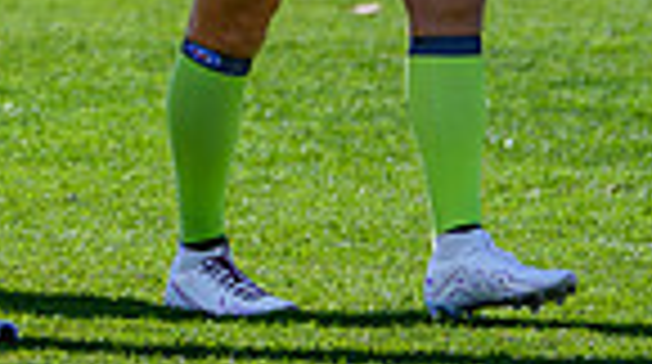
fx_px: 14982
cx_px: -291
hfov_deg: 2.5
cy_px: -331
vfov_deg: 1.4
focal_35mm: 868
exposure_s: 1/3200
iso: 140
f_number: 2.8
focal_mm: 120
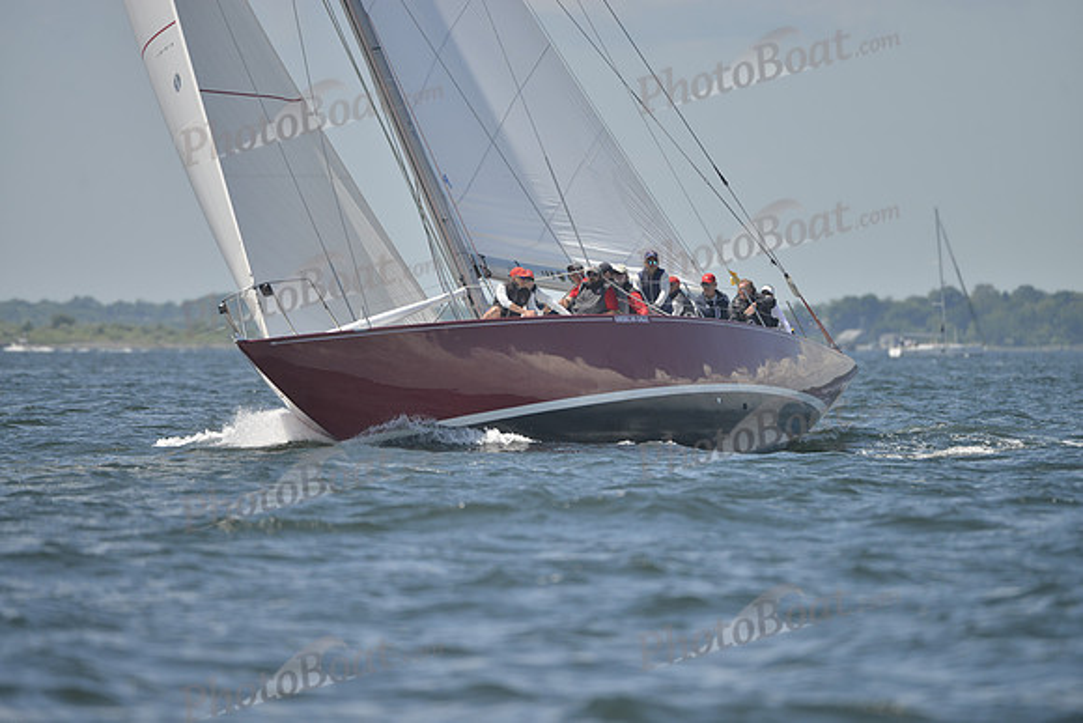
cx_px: 542
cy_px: 362
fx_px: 12036
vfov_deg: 3.4
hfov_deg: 5.2
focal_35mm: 400
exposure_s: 1/2500
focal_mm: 400
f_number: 4
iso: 280
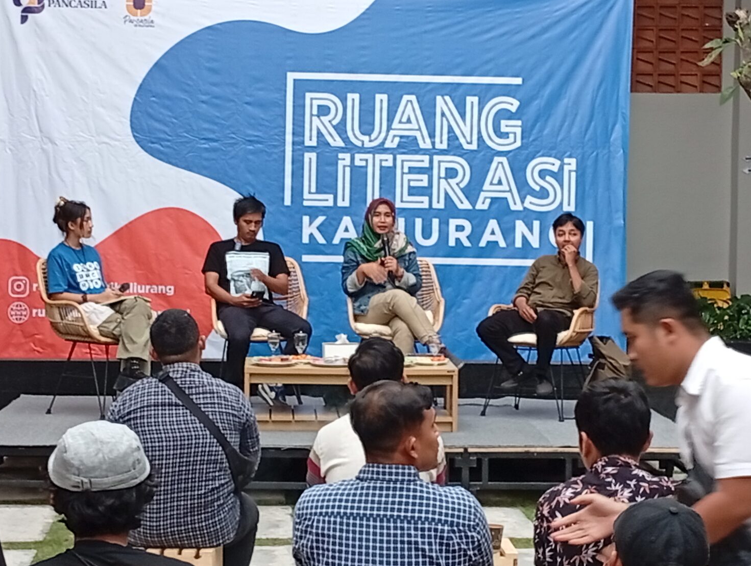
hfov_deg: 20.8
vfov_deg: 15.8
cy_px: 223
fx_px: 2043
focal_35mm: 94
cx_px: 364
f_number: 1.8
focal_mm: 3.98
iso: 173
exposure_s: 1/33.3
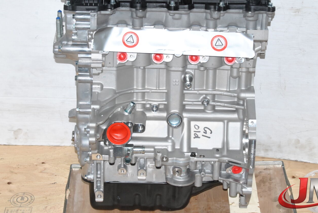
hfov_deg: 20.4
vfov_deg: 13.7
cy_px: 85
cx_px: 170
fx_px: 884
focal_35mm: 100
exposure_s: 1/200
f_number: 13
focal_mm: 52
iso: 800
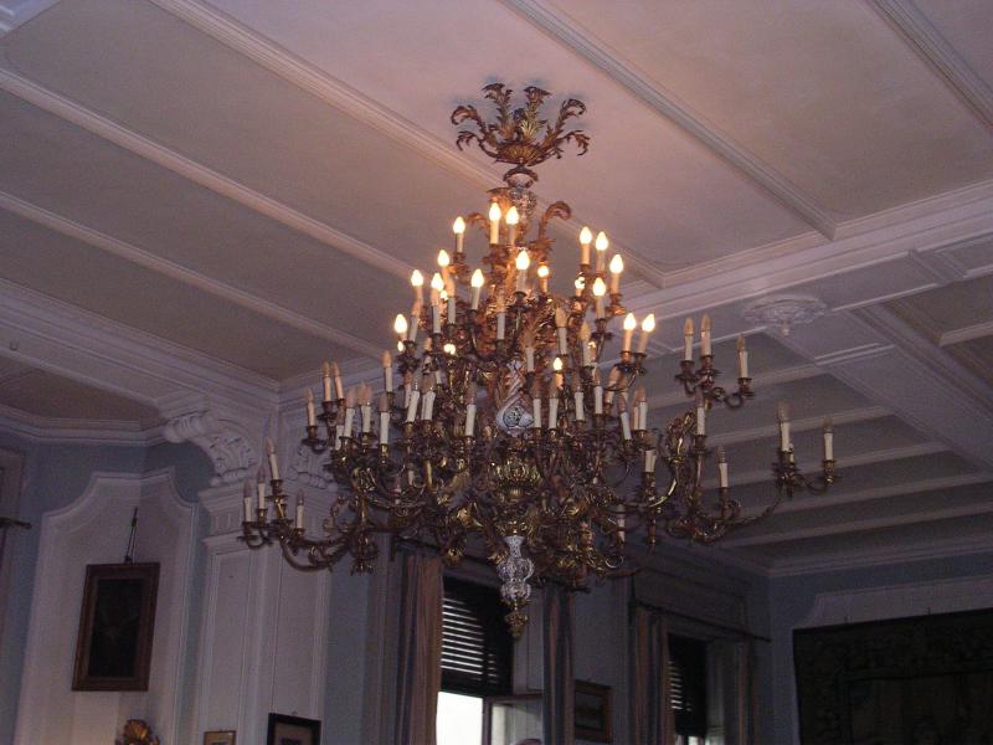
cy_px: 372
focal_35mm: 46
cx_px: 496
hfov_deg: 41.2
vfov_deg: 31.5
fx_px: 1320
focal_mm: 7.1
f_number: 3
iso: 400
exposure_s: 1/60.1
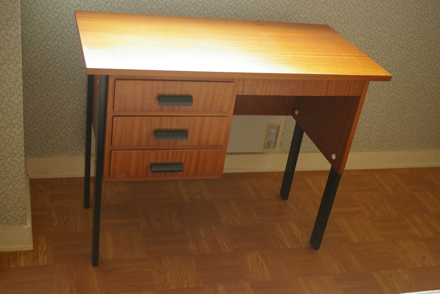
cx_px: 220
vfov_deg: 27.3
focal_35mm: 50
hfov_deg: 40.0
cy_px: 147
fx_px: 605
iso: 400
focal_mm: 33
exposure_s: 1/20
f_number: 4
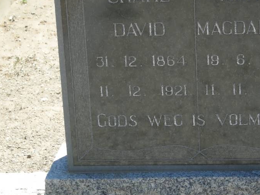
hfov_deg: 13.1
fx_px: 1127
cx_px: 191
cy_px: 46
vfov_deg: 9.9
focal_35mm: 150
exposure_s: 1/187
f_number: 4.1
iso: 50
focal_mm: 13.7
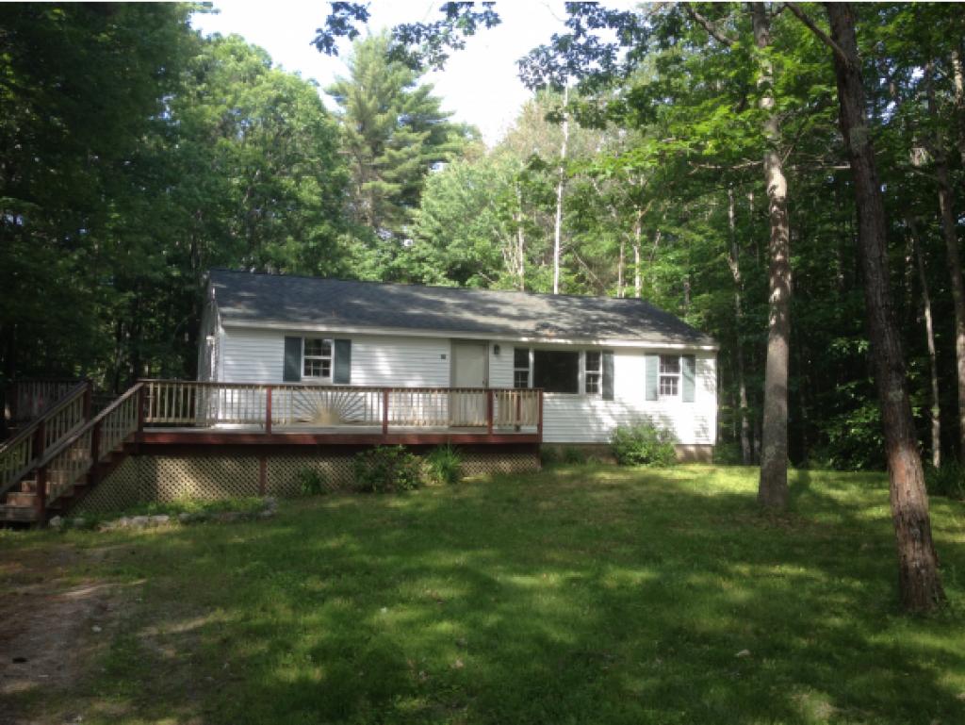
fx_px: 976
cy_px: 362
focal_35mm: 35
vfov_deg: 40.7
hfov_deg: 52.6
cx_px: 482
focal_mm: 4.28
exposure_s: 1/249
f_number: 2.4
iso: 50
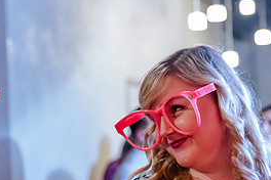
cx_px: 109
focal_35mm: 138
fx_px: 1039
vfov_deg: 9.9
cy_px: 145
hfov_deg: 14.9
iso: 5000
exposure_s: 1/80
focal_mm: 58
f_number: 2.8
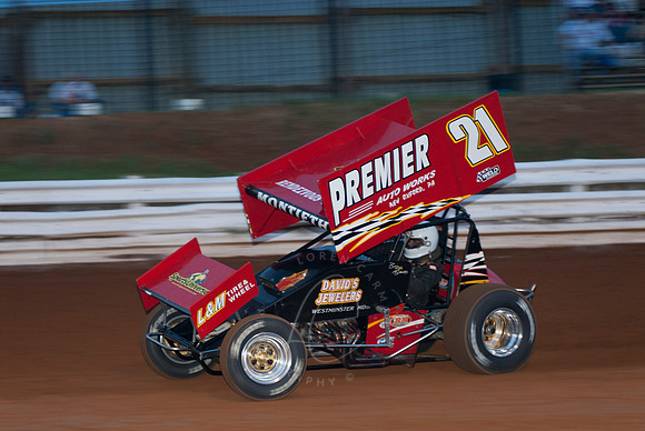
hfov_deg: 15.9
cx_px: 322
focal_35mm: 129
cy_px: 216
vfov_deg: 10.7
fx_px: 2314
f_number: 3.2
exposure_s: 1/320
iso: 250
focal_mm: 86
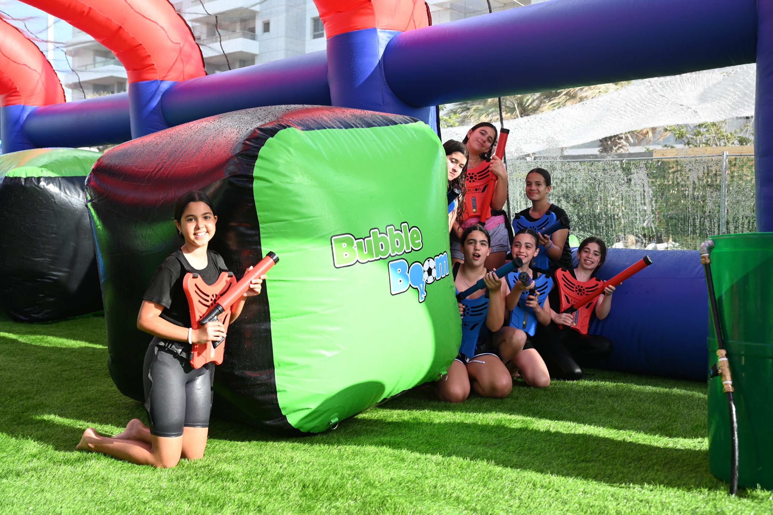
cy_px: 258
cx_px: 386
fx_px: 815
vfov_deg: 35.0
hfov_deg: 50.7
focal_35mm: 38
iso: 100
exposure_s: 1/100
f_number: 5
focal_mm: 38
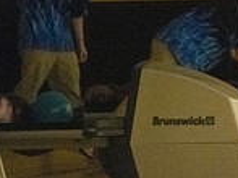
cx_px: 458
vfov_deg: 5.2
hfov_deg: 6.8
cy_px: 54
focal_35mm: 285
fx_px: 1958
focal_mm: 75
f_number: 4.5
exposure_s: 1/1000
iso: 10000
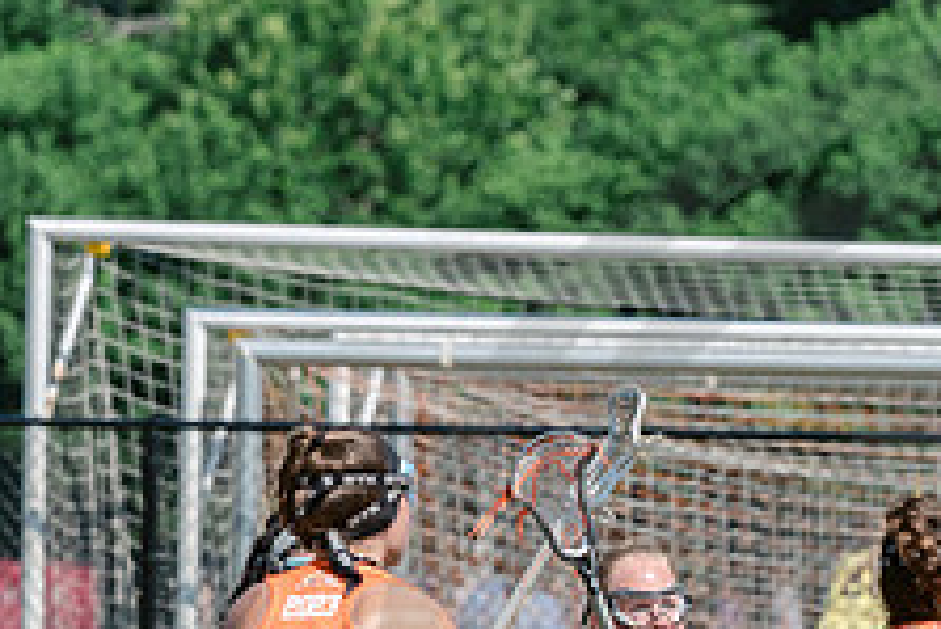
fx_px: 19721
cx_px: 990
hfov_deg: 2.7
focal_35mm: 754
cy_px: 796
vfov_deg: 1.8
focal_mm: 200
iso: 400
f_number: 5.6
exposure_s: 1/2000
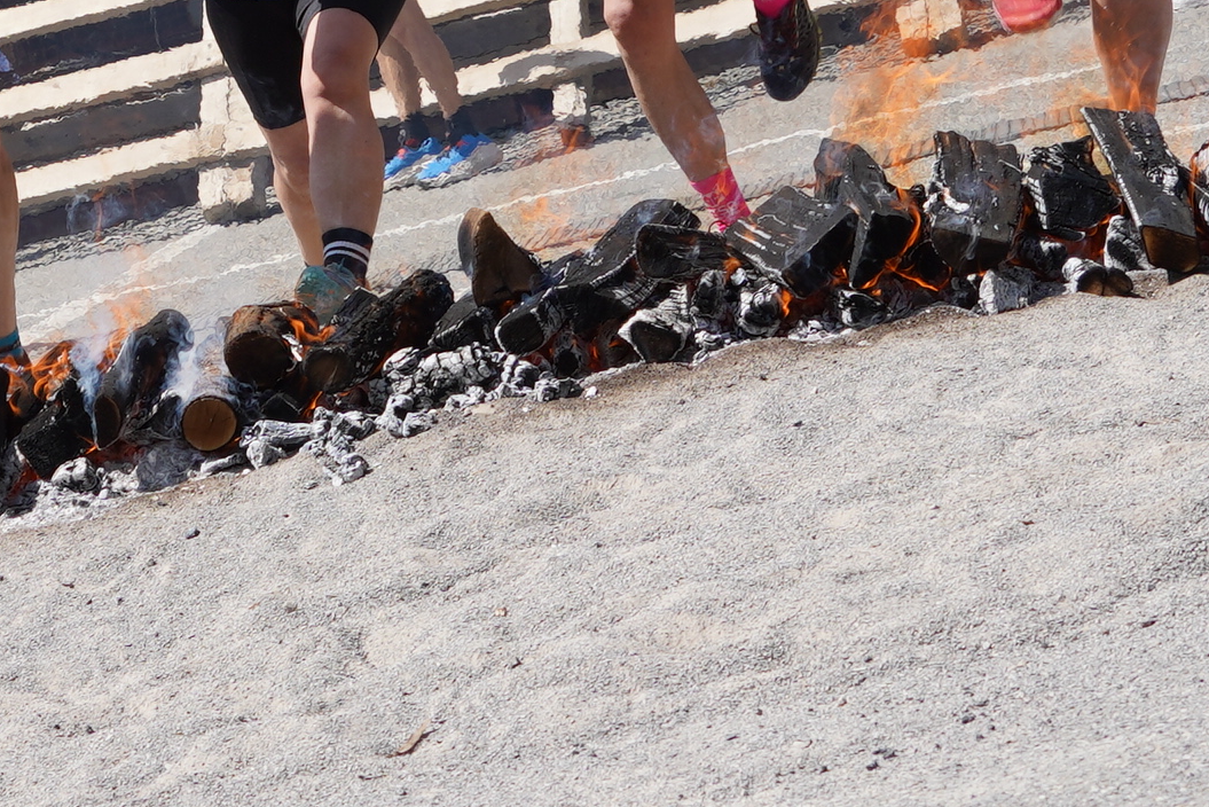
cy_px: -353
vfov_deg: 9.7
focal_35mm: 138
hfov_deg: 14.6
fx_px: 4635
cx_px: 30
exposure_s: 1/320
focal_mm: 37
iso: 100
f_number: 6.3
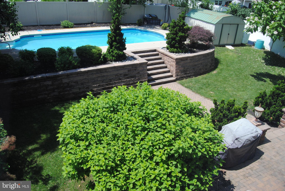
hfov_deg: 67.3
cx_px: 142
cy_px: 96
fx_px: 214
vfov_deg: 48.1
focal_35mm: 27
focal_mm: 18
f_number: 10
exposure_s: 1/400
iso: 400
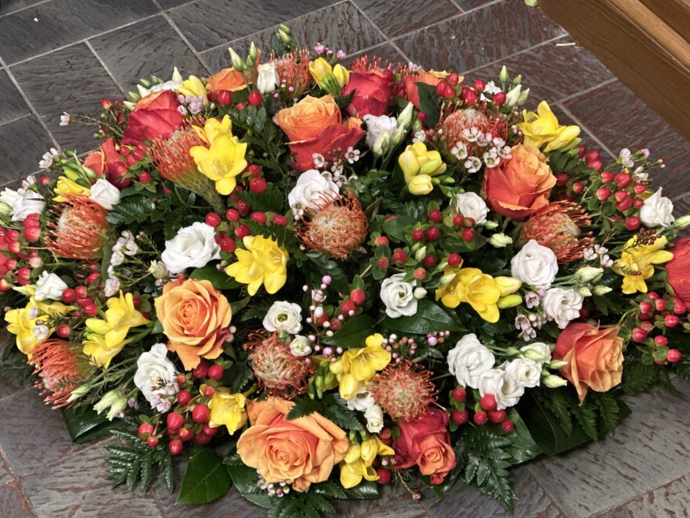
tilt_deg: -41.9
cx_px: 332
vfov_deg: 16.4
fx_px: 1794
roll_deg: +6.3
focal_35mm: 90
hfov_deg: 21.8
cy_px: 271
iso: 400
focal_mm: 9
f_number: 2.8
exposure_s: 1/33
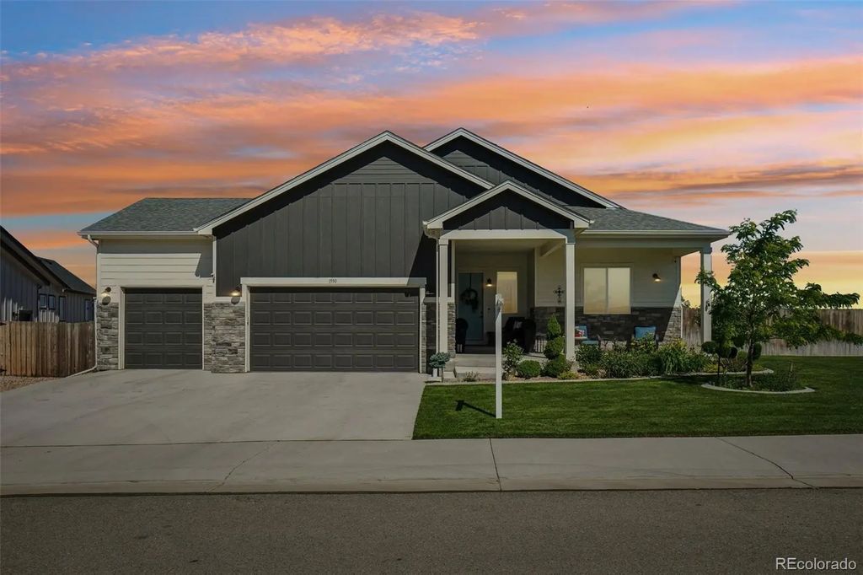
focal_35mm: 22
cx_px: 432
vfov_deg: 56.1
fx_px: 539
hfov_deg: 77.3
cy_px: 288
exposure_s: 1/2000
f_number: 8
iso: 400
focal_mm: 15
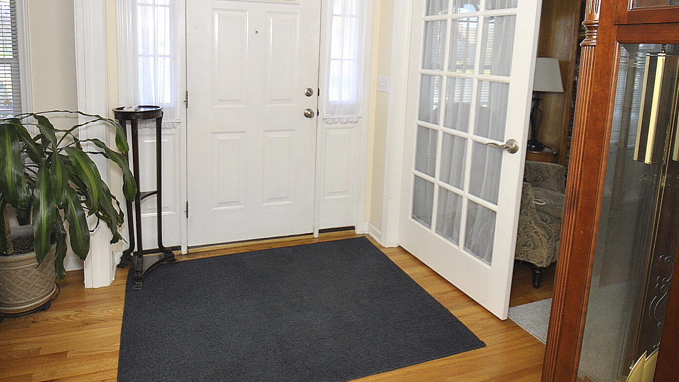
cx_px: 278
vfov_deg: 49.8
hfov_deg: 80.4
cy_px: 105
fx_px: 396
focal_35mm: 22
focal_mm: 10
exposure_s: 1/200
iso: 400
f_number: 3.5
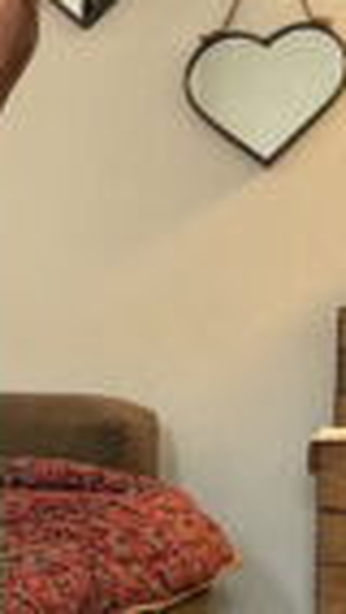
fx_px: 1743
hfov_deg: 10.3
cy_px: 441
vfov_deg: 19.9
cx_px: -389
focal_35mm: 107
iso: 160
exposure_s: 1/60
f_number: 1.9
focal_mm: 2.69
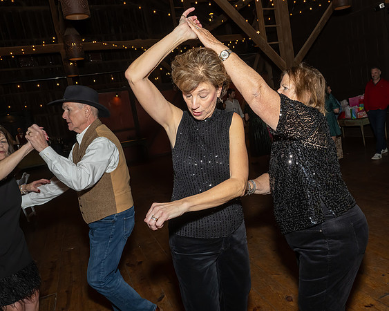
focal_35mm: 29
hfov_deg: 59.6
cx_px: 241
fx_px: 335
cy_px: 157
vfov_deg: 49.8
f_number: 8
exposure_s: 1/250
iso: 640
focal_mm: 17
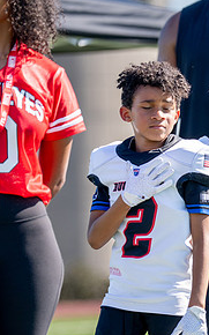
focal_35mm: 390
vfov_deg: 5.4
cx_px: 276
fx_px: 3558
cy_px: 211
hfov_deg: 3.4
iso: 200
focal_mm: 160
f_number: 2.8
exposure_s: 1/2000
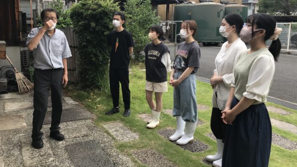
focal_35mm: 31
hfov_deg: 62.6
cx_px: 148
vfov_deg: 37.5
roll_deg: -0.4
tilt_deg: -7.8
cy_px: 62
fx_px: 244
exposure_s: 1/341
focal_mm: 3.99
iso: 20
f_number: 1.8
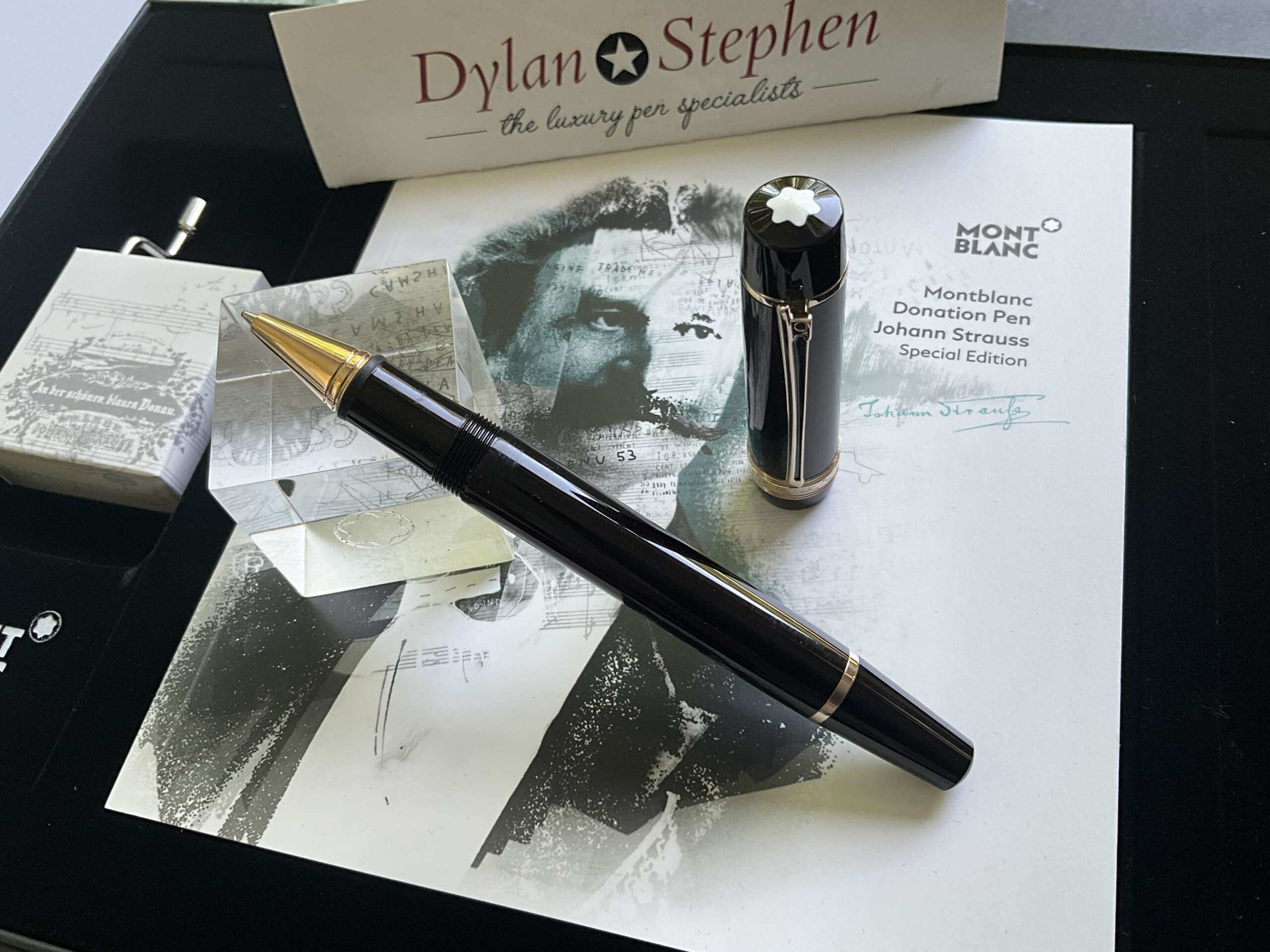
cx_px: 635
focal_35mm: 29
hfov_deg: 61.7
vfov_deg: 48.2
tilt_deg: -59.1
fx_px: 1064
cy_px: 476
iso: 50
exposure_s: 1/122
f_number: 1.8
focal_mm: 3
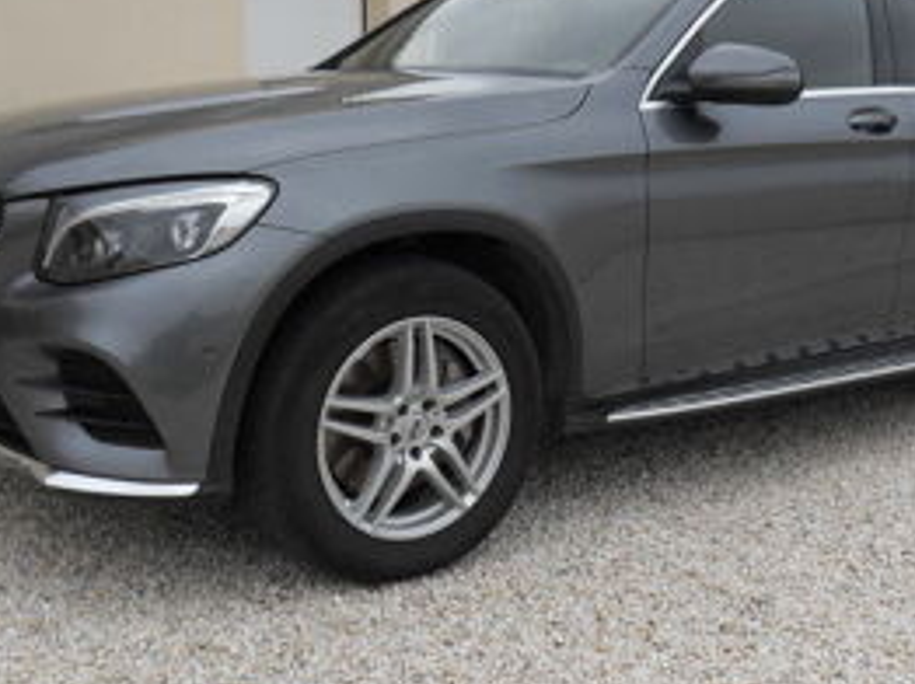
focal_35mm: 44
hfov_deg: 42.8
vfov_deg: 32.8
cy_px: 325
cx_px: 538
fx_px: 1162
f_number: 7.5
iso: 80
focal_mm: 4.2
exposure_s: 1/125
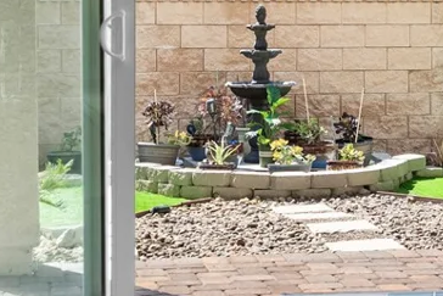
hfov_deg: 17.3
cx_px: 256
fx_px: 1453
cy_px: 20
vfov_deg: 11.5
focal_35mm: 118
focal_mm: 28
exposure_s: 1/1000
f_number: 2.8
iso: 400
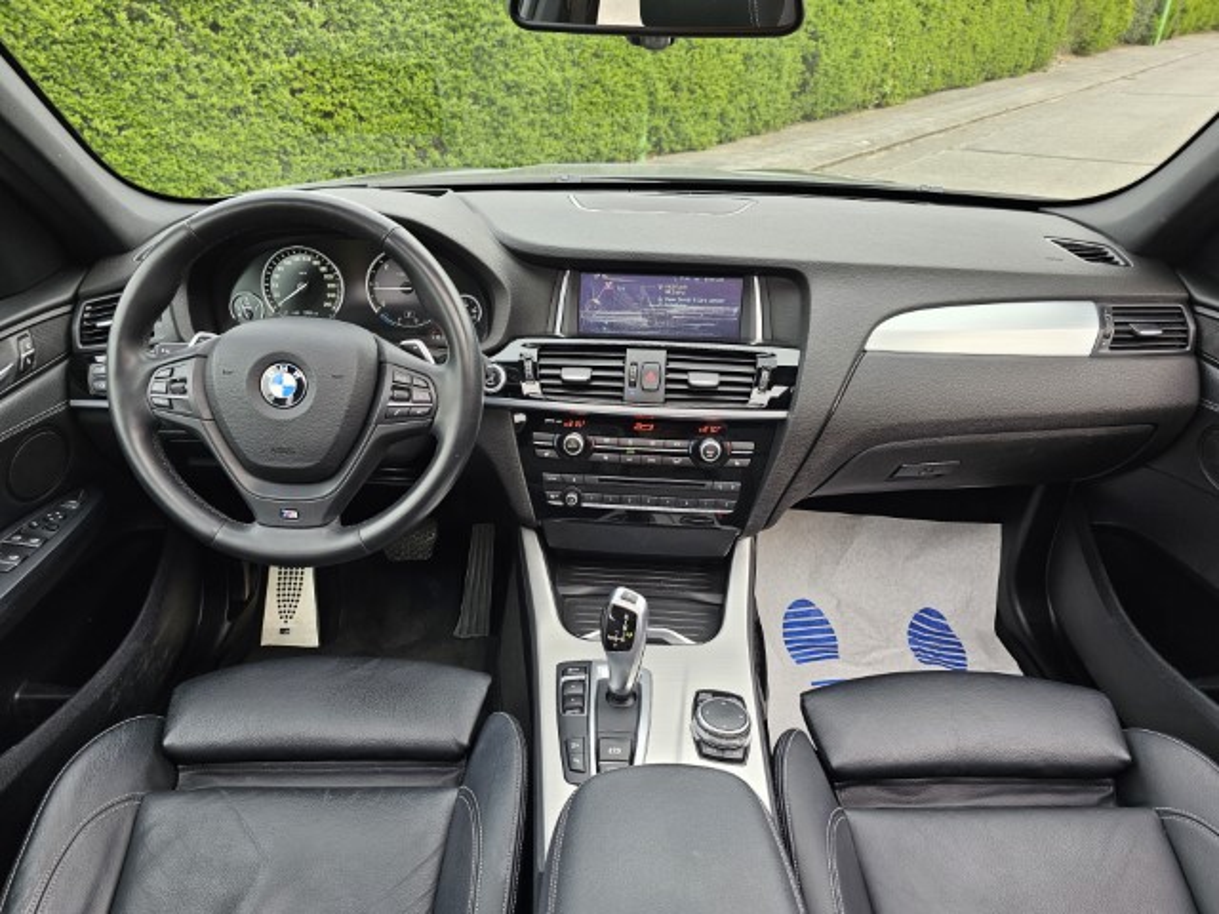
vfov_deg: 58.9
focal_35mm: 23
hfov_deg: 73.9
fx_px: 810
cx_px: 610
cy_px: 457
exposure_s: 1/180
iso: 64
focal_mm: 6.3
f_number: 1.7
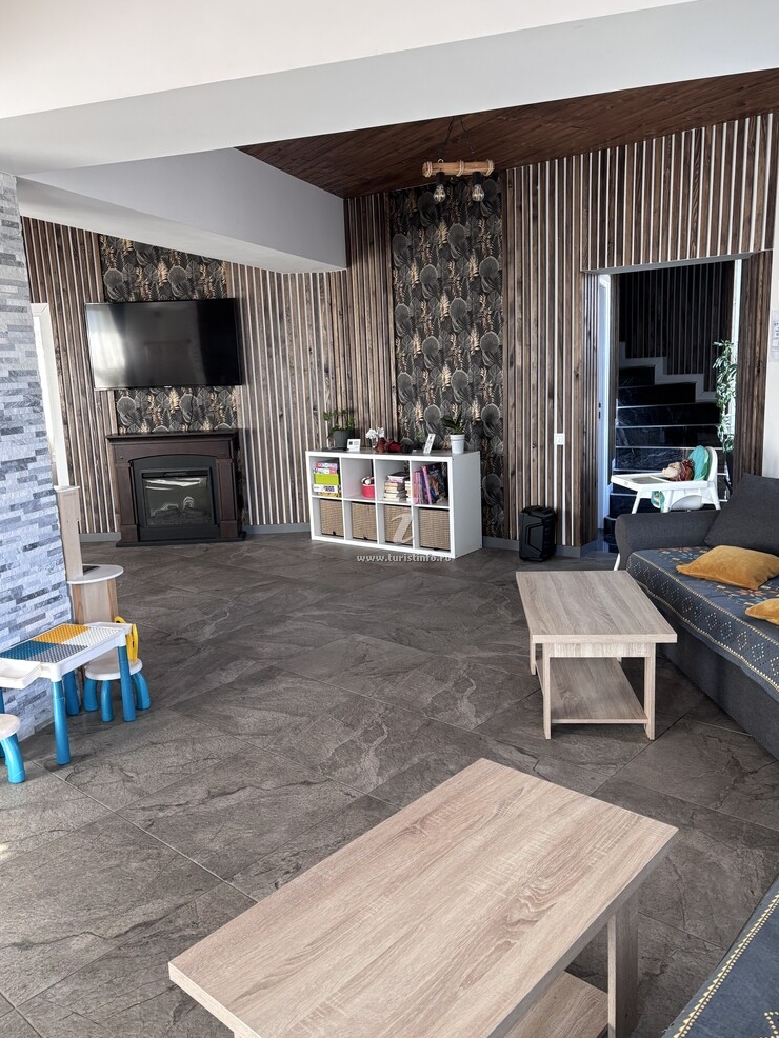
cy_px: 511
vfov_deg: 65.3
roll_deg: +2.3
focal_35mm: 27
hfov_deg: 51.4
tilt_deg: -10.6
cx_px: 386
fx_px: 810
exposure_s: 1/74
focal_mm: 5.96
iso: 125
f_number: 1.6
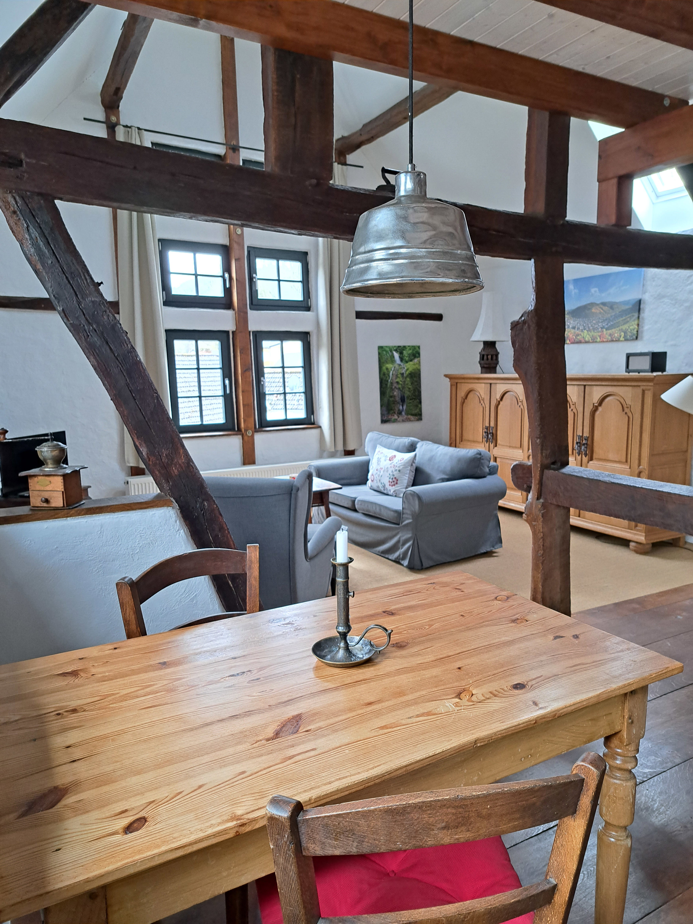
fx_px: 641
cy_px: 462
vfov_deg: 71.6
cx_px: 346
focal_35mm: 24
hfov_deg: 56.8
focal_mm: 5.23
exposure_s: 1/50
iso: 100
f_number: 1.8
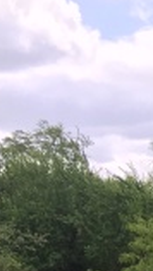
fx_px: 1153
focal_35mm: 160
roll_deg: +1.5
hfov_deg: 6.2
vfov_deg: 12.6
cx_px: 634
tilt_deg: -8.8
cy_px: 427
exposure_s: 1/545
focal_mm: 4.15
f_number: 2.2
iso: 25
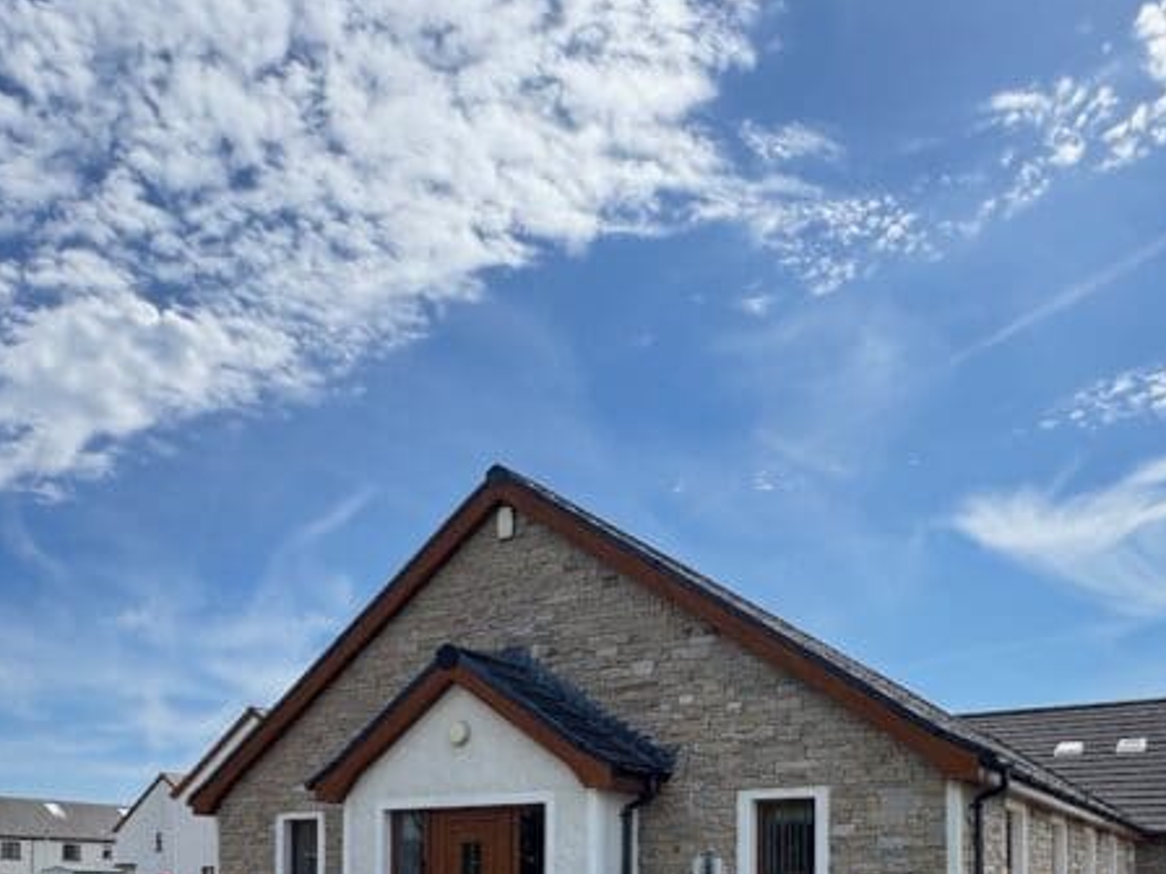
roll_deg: +0.3
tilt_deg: +0.8
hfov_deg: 56.8
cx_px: 617
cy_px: 866
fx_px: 1078
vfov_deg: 39.2
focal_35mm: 32
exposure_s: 1/821
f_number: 2.2
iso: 50
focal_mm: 2.22
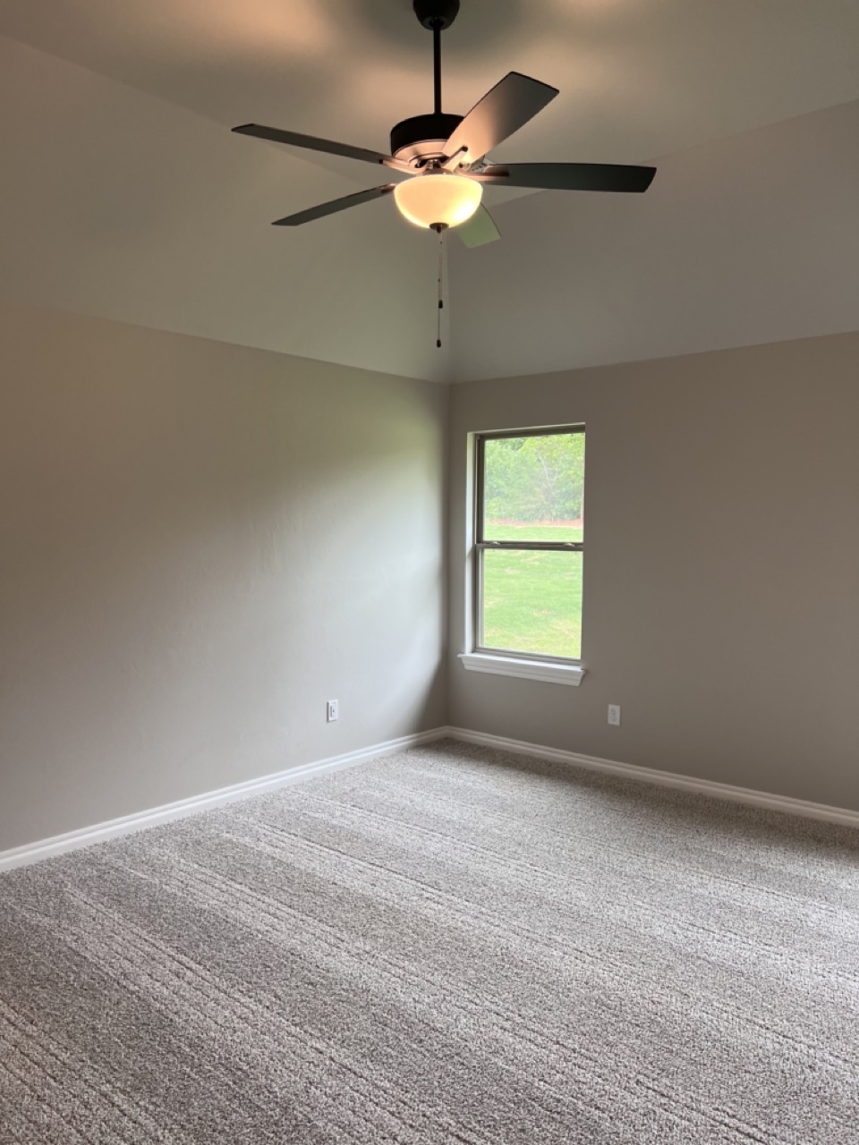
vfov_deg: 67.3
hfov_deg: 53.1
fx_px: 860
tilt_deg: -2.2
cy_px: 572
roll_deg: -0.3
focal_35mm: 26
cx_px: 430
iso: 80
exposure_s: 1/120
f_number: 1.5
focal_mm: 5.7
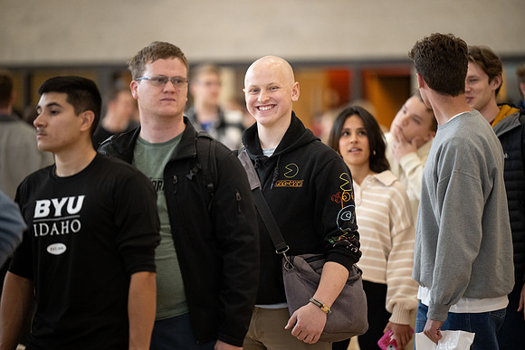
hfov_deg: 10.3
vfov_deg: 6.9
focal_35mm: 200
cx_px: 262
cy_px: 175
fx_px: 2917
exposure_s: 1/400
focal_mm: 200
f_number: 2.8
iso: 2500
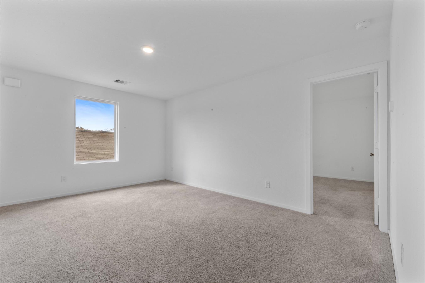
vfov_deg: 77.3
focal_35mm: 15
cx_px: 212
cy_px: 142
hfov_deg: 100.4
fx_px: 177
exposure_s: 1
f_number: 9
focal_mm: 15
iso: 250
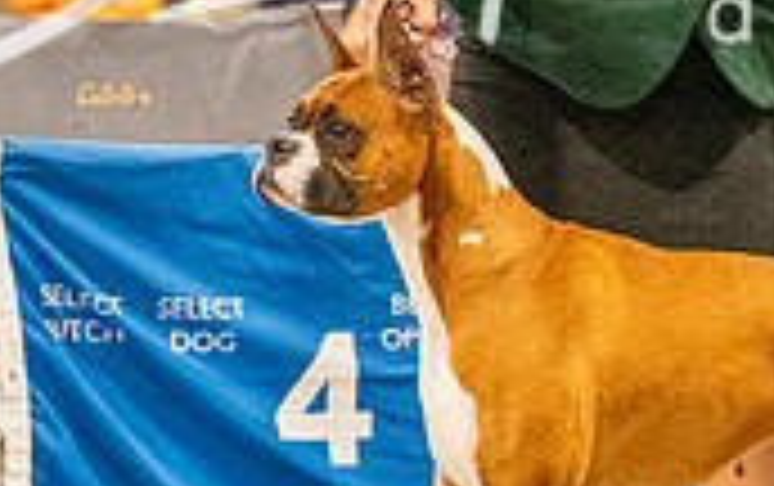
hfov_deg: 3.7
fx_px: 11828
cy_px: 176
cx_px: 538
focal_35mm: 560
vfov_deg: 2.4
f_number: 3.5
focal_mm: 140
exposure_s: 1/250
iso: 6400
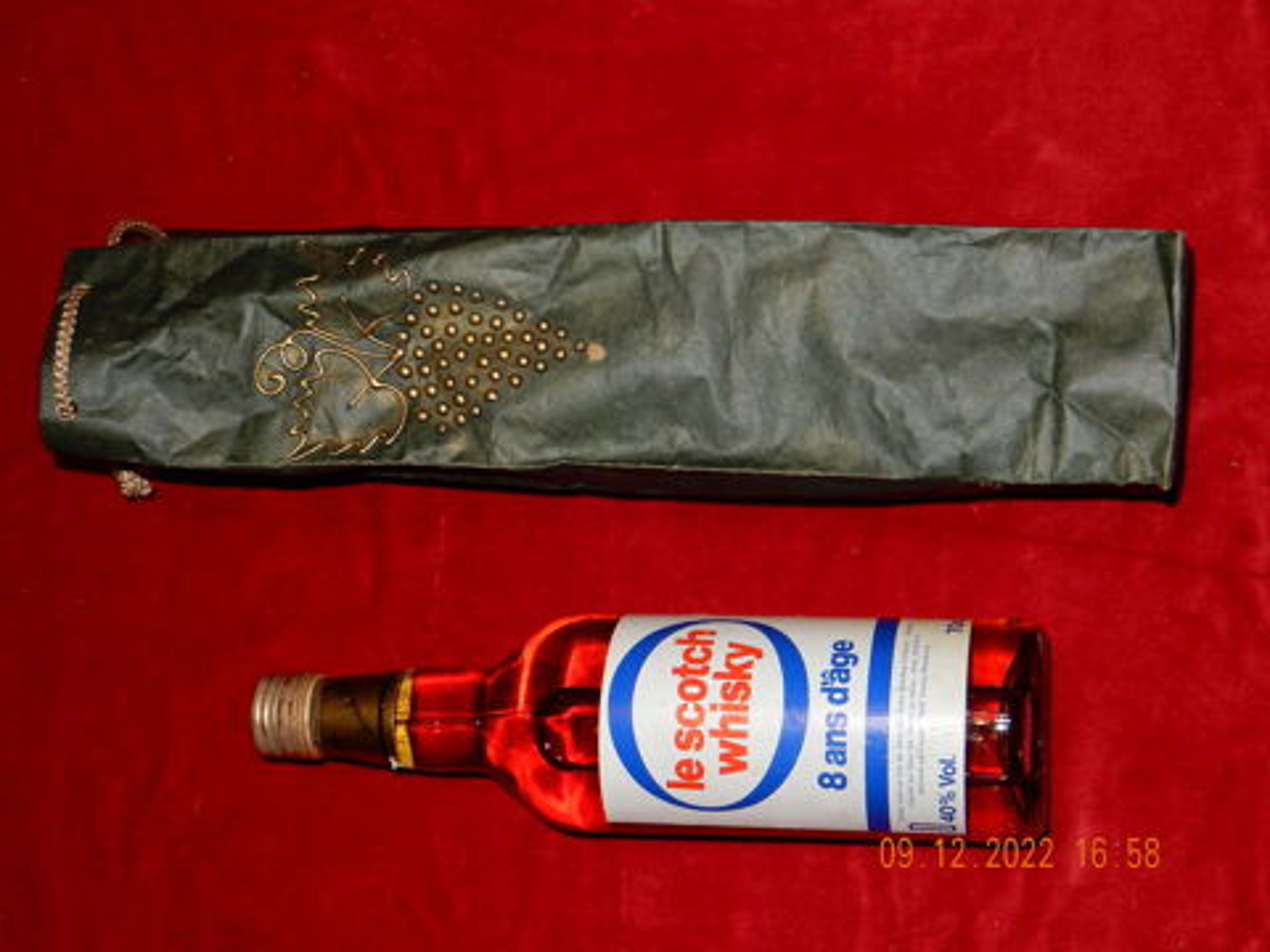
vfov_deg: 24.4
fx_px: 2201
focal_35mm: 60
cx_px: 635
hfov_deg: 32.2
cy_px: 476
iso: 200
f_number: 4.5
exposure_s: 1/30
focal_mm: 10.7
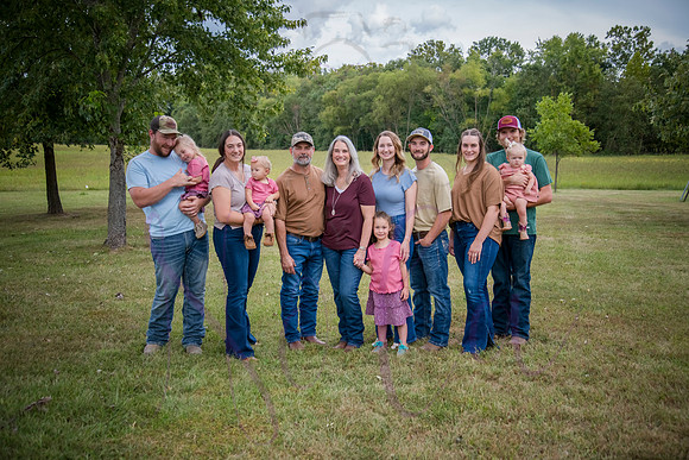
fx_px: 727
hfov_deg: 50.7
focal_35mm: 38
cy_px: 230
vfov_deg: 35.1
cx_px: 344
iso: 400
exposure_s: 1/500
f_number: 4.5
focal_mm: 38
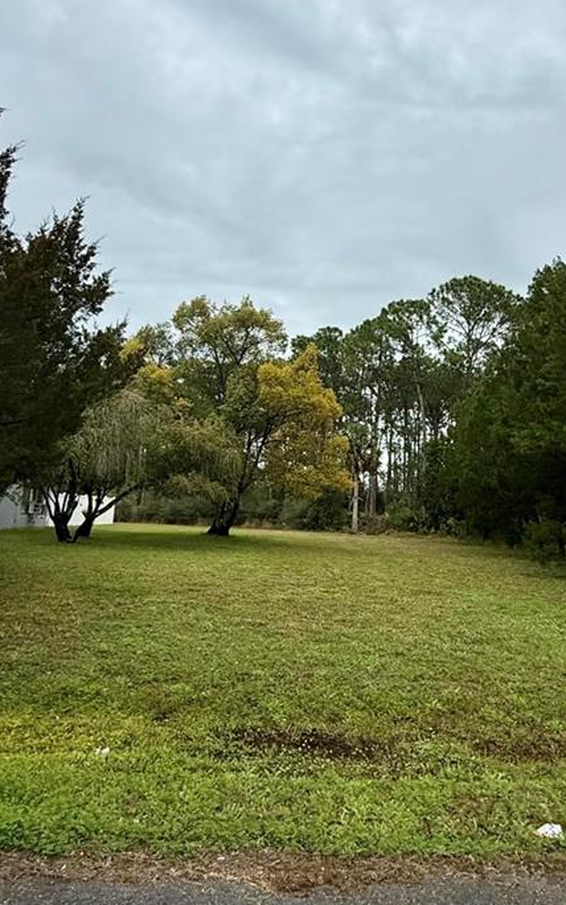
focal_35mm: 26
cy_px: 387
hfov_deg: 47.5
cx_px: 316
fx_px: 642
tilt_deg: +11.9
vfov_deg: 70.0
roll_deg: -3.0
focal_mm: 2.22
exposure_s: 1/1105
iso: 50
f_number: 2.2
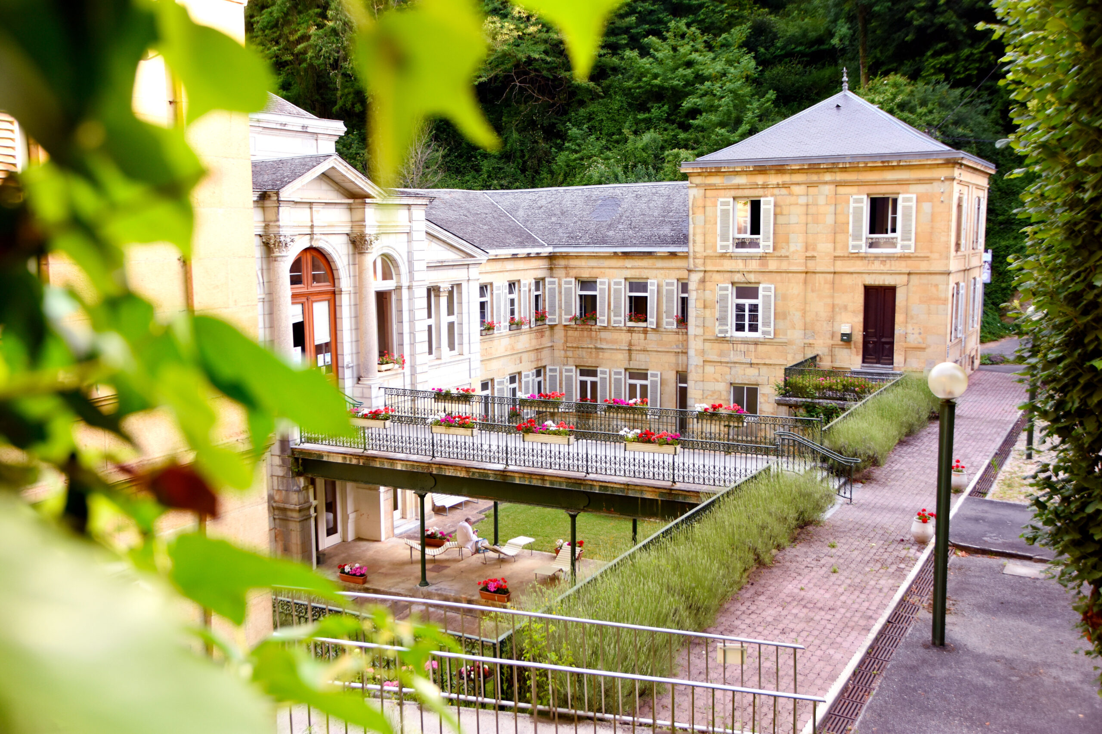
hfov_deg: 51.3
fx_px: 1148
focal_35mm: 38
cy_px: 367
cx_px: 551
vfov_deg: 35.5
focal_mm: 25
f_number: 3.8
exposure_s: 1/160
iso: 320
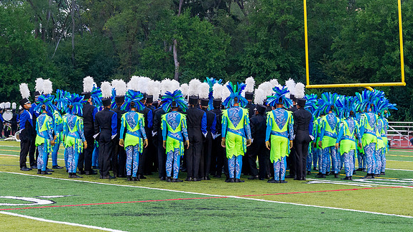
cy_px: 115
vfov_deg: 12.6
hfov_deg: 22.2
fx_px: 1051
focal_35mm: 96
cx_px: 227
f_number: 9
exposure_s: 1/250
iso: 2500
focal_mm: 62
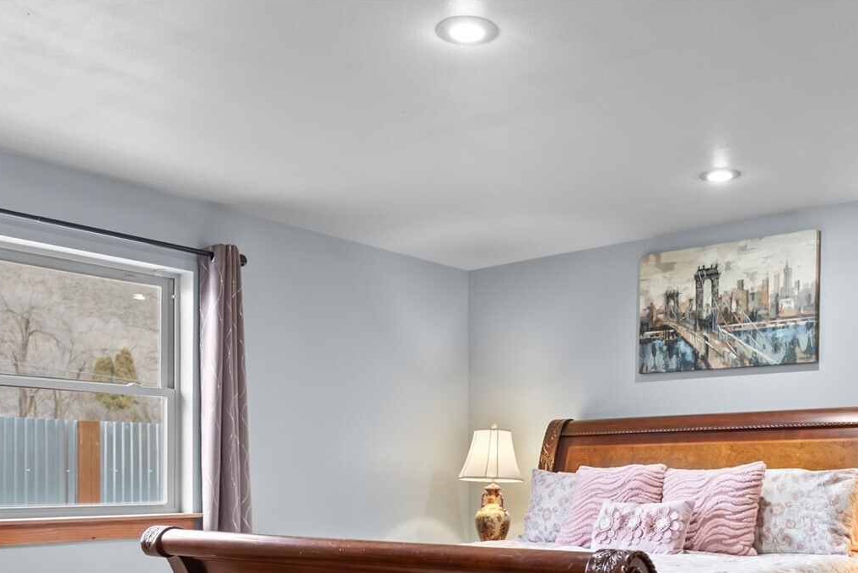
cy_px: 473
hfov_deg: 48.1
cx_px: 528
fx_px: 954
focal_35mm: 40
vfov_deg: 32.4
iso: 250
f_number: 2.8
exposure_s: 1/10
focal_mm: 24
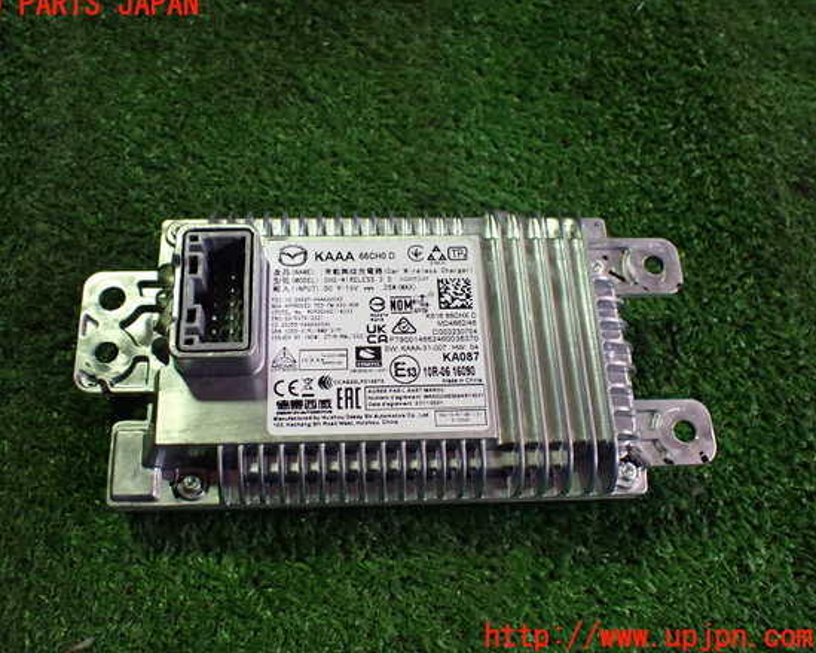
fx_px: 773
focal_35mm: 32
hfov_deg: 55.6
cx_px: 375
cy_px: 321
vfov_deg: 45.8
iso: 640
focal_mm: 5.4
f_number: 2.3
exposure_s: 1/125
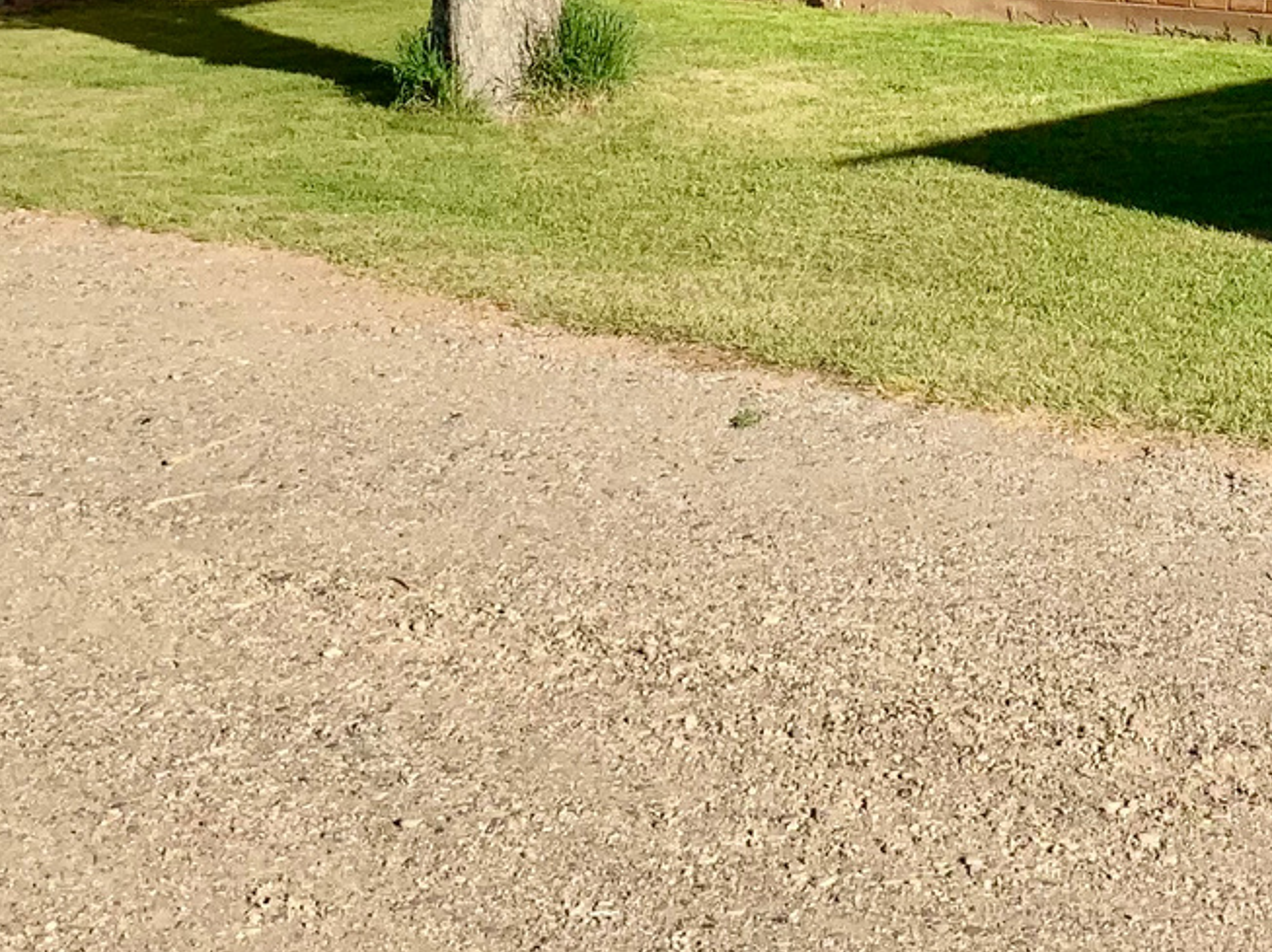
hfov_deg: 21.3
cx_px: 1005
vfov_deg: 15.6
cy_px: -228
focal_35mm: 91
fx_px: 3342
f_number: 1.8
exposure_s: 1/2538
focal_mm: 3
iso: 20
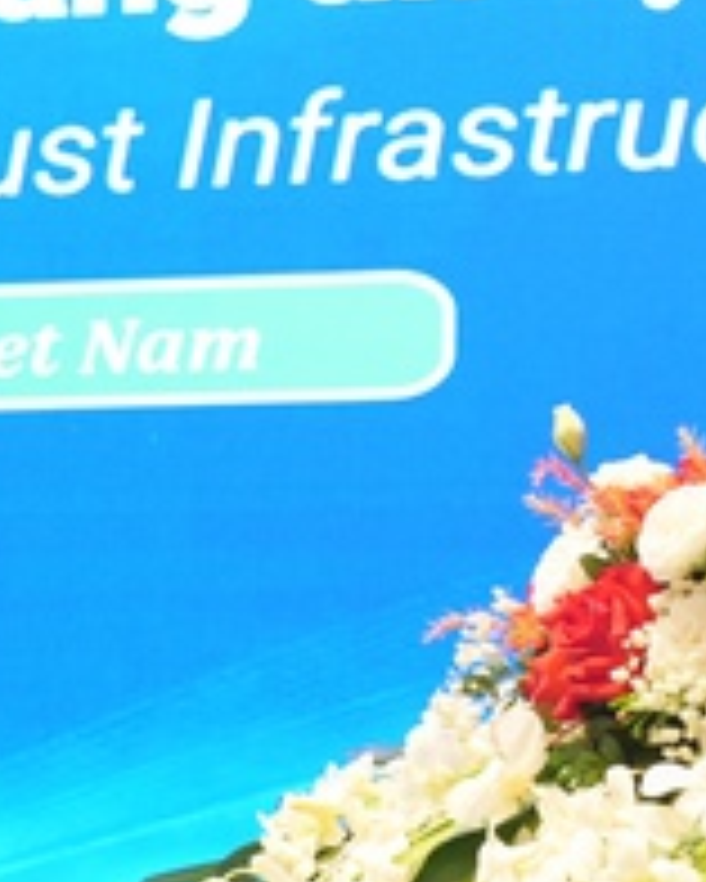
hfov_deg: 7.6
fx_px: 5324
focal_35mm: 204
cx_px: 672
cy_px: 479
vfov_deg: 9.5
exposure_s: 1/50
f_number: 4
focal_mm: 55
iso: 2000
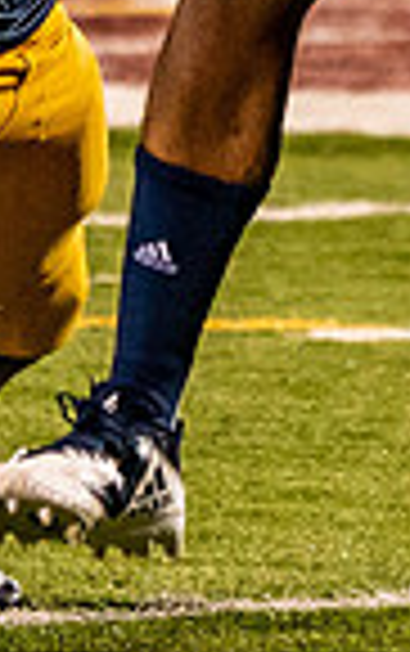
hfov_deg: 1.0
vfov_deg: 1.6
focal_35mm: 1309
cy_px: -461
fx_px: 23333
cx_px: 9
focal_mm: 232
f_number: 5.6
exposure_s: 1/750
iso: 6400
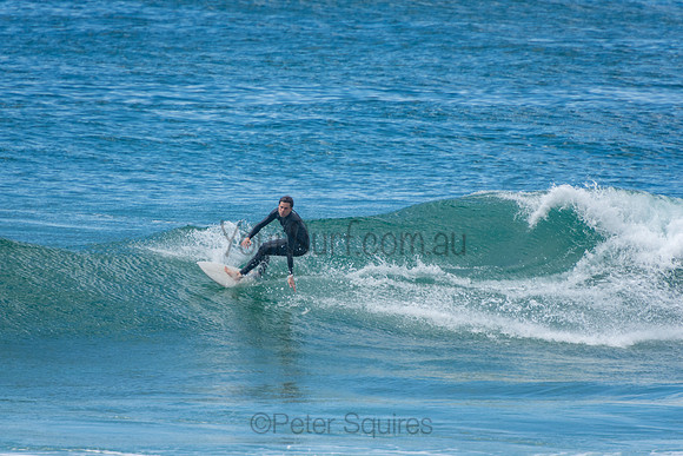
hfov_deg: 3.4
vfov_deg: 2.3
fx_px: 11385
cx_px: 342
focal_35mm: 600
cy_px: 228
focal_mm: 400
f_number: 5.6
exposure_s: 1/1250
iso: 280
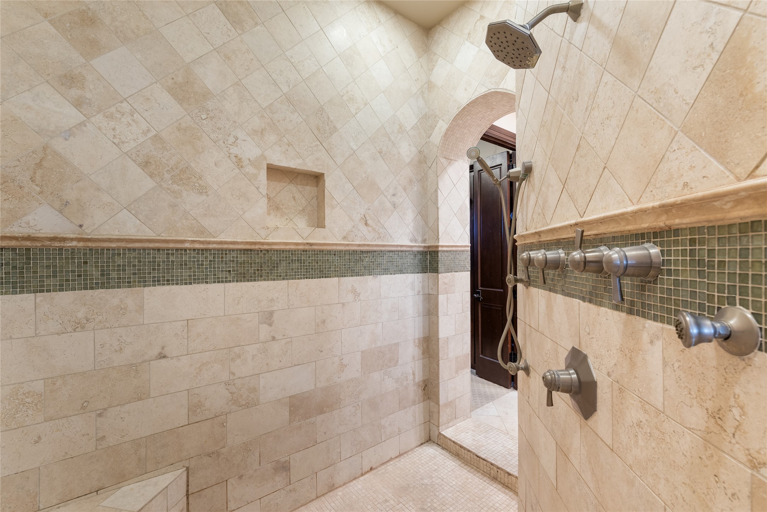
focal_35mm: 15
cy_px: 256
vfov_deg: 77.4
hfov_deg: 100.4
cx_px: 384
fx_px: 320
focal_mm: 15
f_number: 8
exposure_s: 1.3
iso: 400
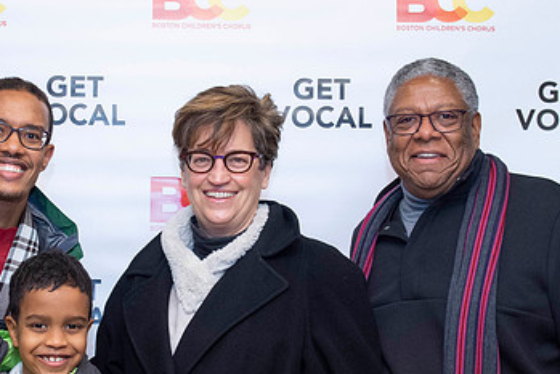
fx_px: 1401
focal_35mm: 90
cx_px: 155
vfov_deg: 15.2
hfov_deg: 22.4
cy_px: 237
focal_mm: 32
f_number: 6.3
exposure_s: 1/125
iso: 1250
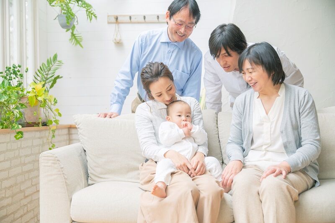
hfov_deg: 45.4
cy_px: 112
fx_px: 400
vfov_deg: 31.2
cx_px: 168
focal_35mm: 43
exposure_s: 1/160
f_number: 2.8
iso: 250
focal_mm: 43
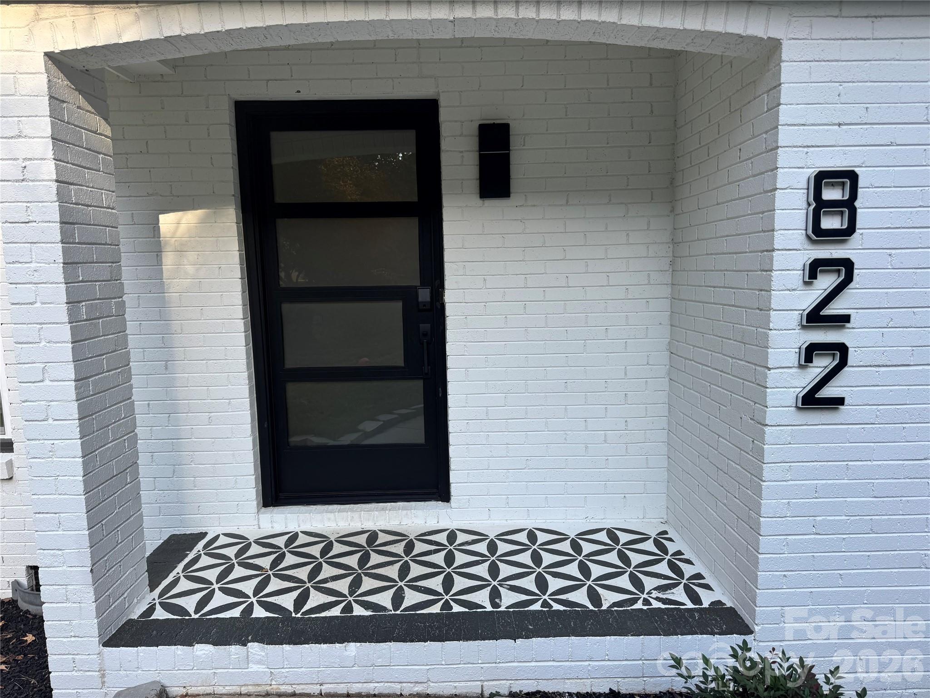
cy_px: 349
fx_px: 645
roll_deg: +1.1
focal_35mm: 24
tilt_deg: -8.5
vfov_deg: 56.8
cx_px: 465
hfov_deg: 71.6
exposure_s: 1/593
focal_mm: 6.76
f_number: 1.78
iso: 80
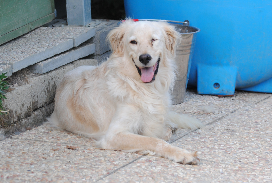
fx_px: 1079
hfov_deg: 14.4
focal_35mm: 142
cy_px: 92
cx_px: 136
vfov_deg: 9.7
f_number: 4.5
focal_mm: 95
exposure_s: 1/160
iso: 200
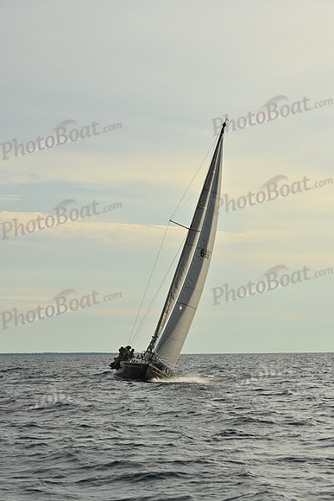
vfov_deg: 17.1
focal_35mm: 120
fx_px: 1669
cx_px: 167
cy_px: 250
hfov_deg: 11.4
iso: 320
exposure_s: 1/1000
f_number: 11
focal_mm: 120
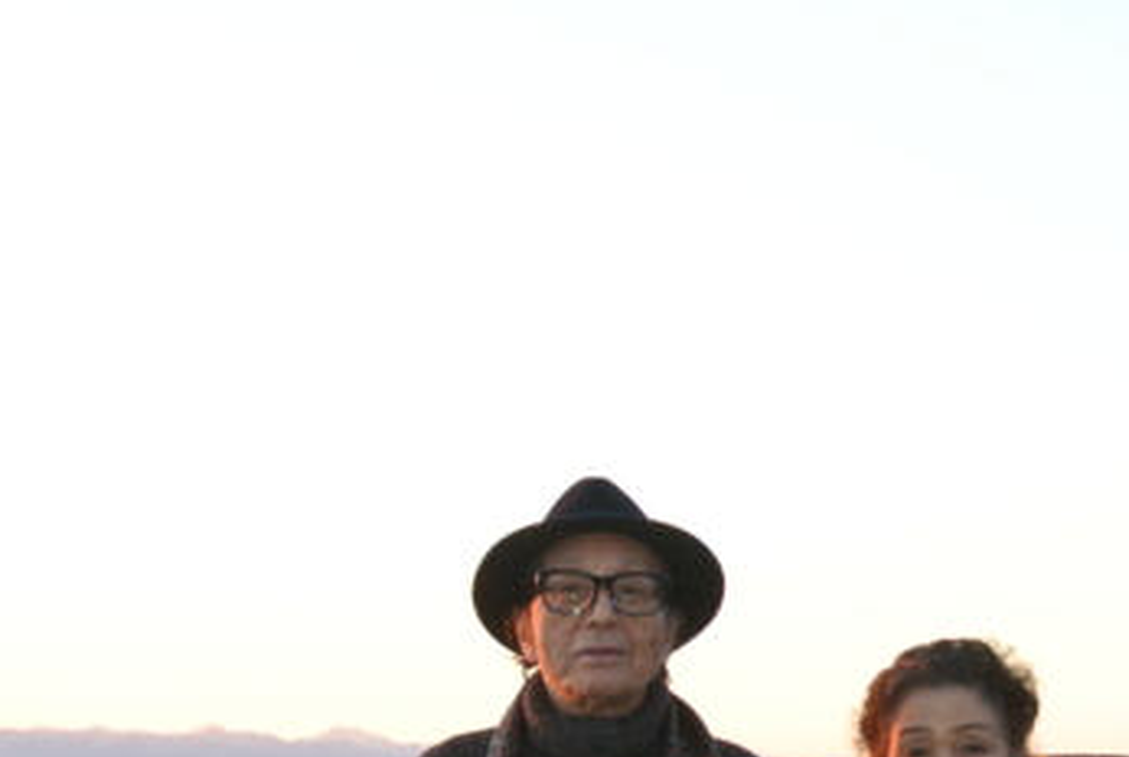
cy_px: 865
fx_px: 3707
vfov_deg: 11.5
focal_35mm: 118
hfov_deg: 17.0
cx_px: 1113
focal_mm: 18.9
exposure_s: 1/60
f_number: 4.8
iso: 360
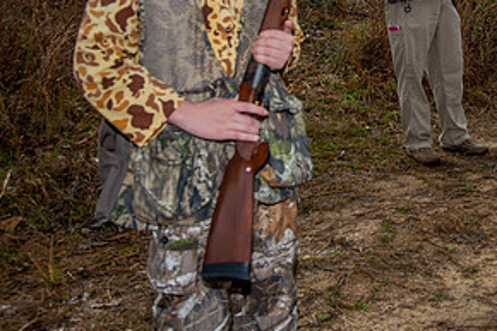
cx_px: 494
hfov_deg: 28.0
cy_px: 27
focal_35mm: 68
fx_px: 938
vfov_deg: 19.6
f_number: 8
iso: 250
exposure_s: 1/250
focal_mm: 34
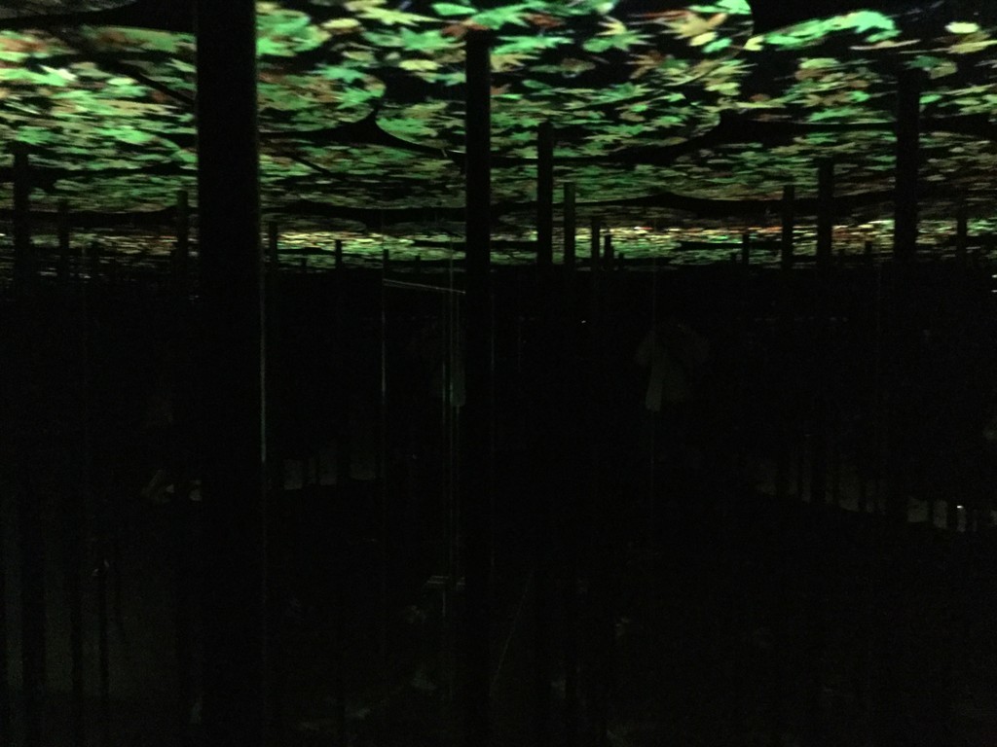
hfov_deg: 58.4
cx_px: 498
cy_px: 374
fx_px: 893
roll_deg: -1.5
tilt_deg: -3.1
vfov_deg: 45.4
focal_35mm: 31
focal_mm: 3.3
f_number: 2.4
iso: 800
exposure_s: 1/15
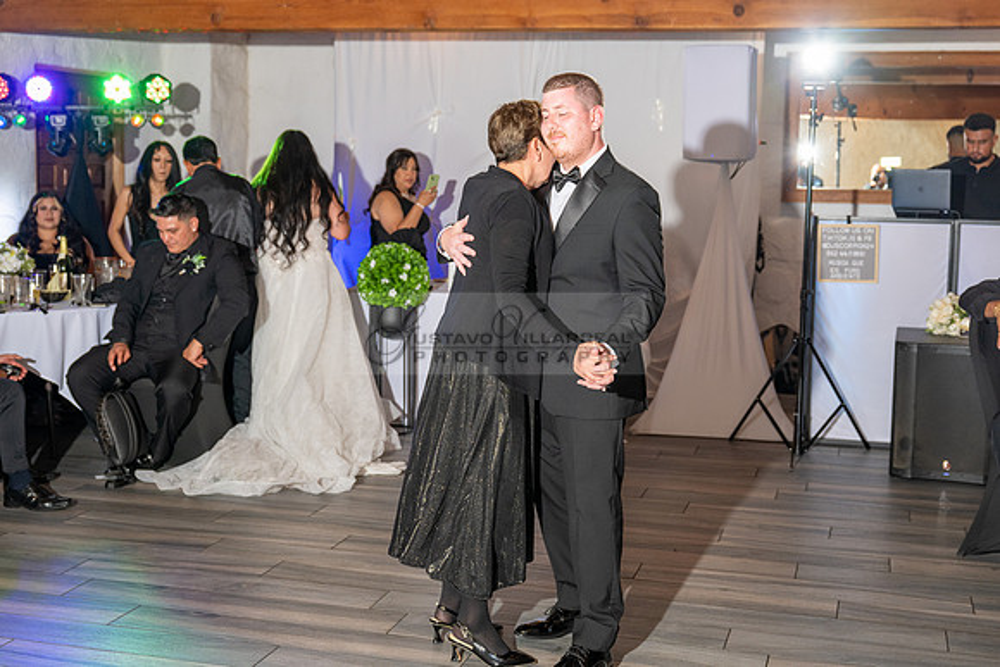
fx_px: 1346
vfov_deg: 27.8
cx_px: 500
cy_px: 282
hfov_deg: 40.7
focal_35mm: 48
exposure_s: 1/200
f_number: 3.5
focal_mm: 42
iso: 500
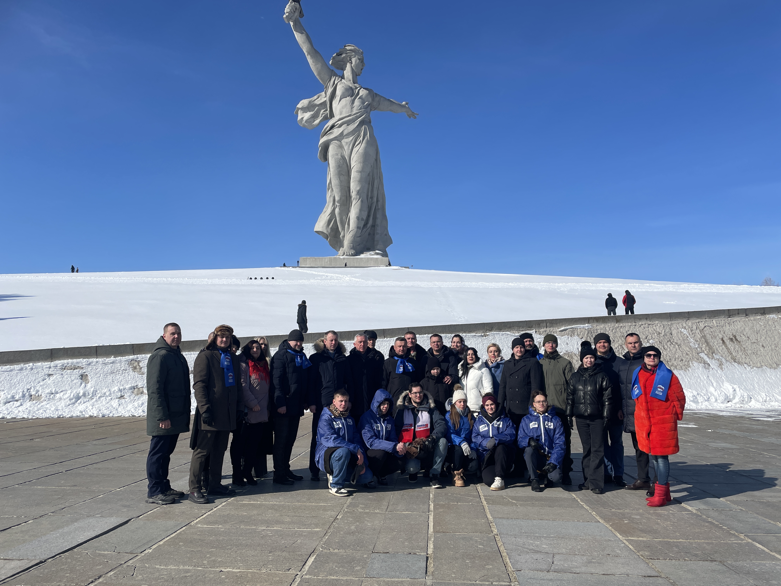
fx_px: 587
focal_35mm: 26
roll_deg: -0.6
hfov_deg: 67.3
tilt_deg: +9.2
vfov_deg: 53.1
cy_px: 293
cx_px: 390
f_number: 1.6
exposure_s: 1/8403
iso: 32
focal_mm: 4.2
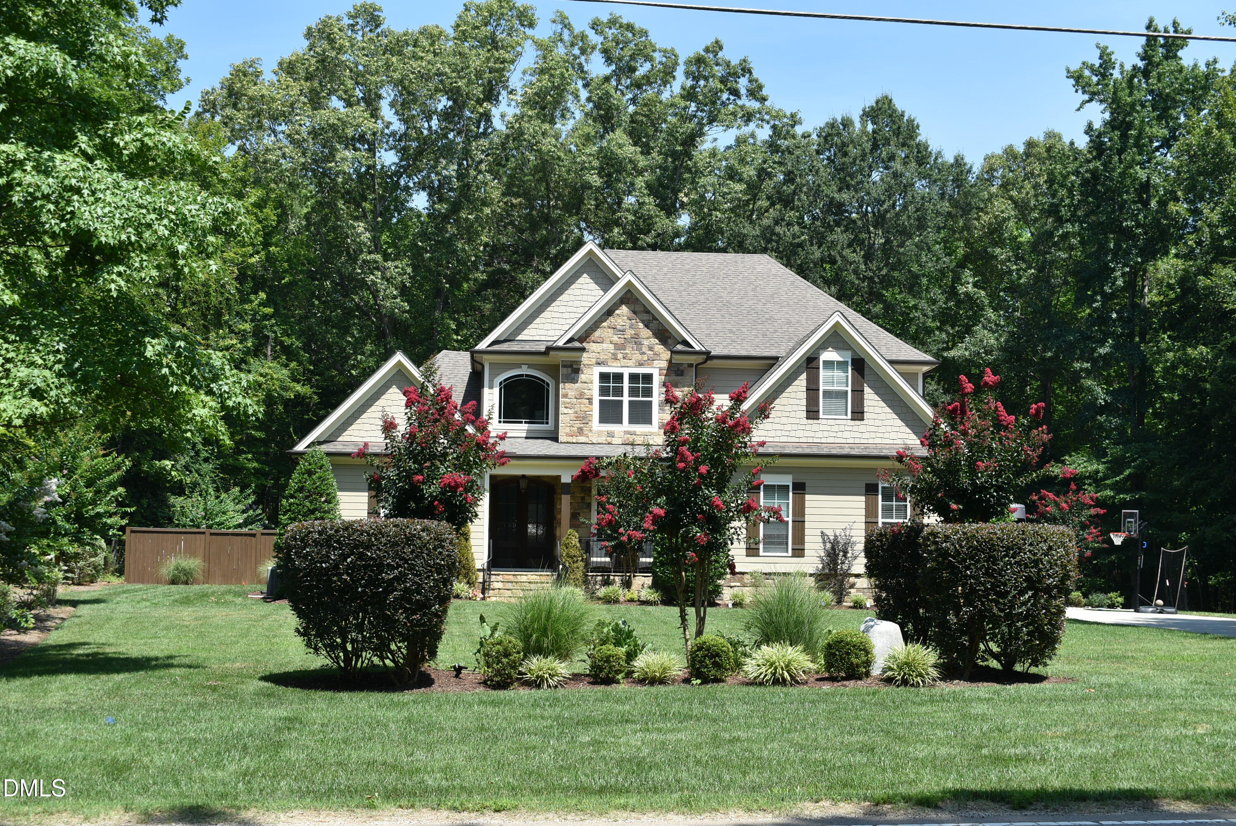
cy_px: 413
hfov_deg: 38.9
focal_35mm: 51
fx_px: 1752
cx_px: 618
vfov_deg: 26.5
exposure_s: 1/250
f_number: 8
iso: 125
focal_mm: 34
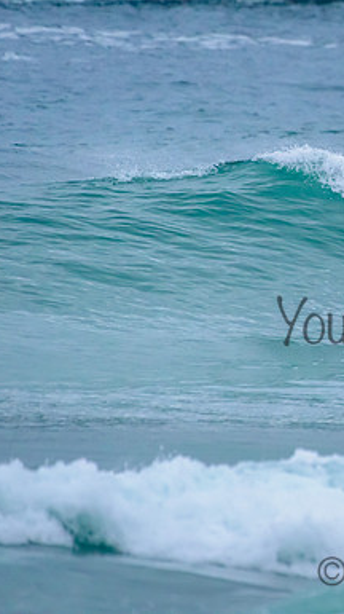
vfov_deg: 2.2
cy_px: 237
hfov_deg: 1.3
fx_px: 15728
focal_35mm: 968
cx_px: 545
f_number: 5.6
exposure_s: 1/2000
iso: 1800
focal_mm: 500
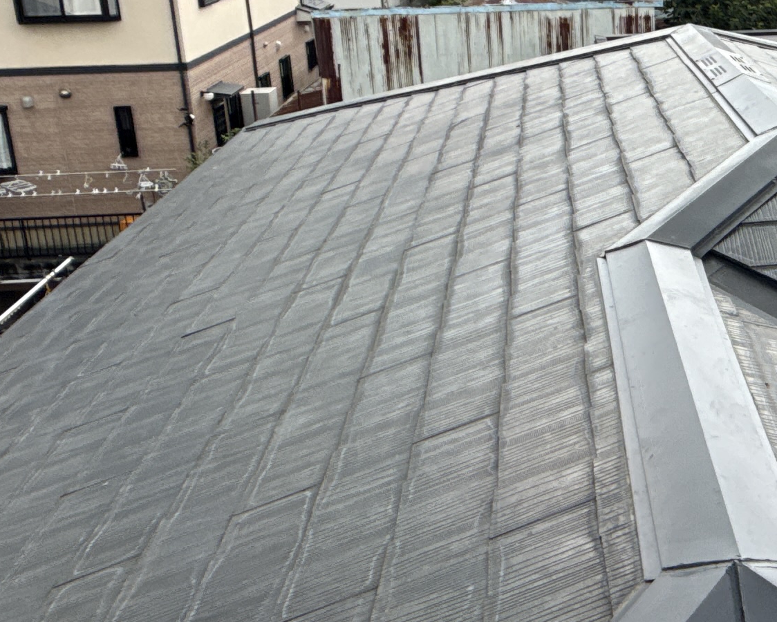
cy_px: 187
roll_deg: +1.9
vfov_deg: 30.5
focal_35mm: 49
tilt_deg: -17.0
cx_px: 722
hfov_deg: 35.4
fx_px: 1127
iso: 64
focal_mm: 2.22
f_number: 2.2
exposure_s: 1/590
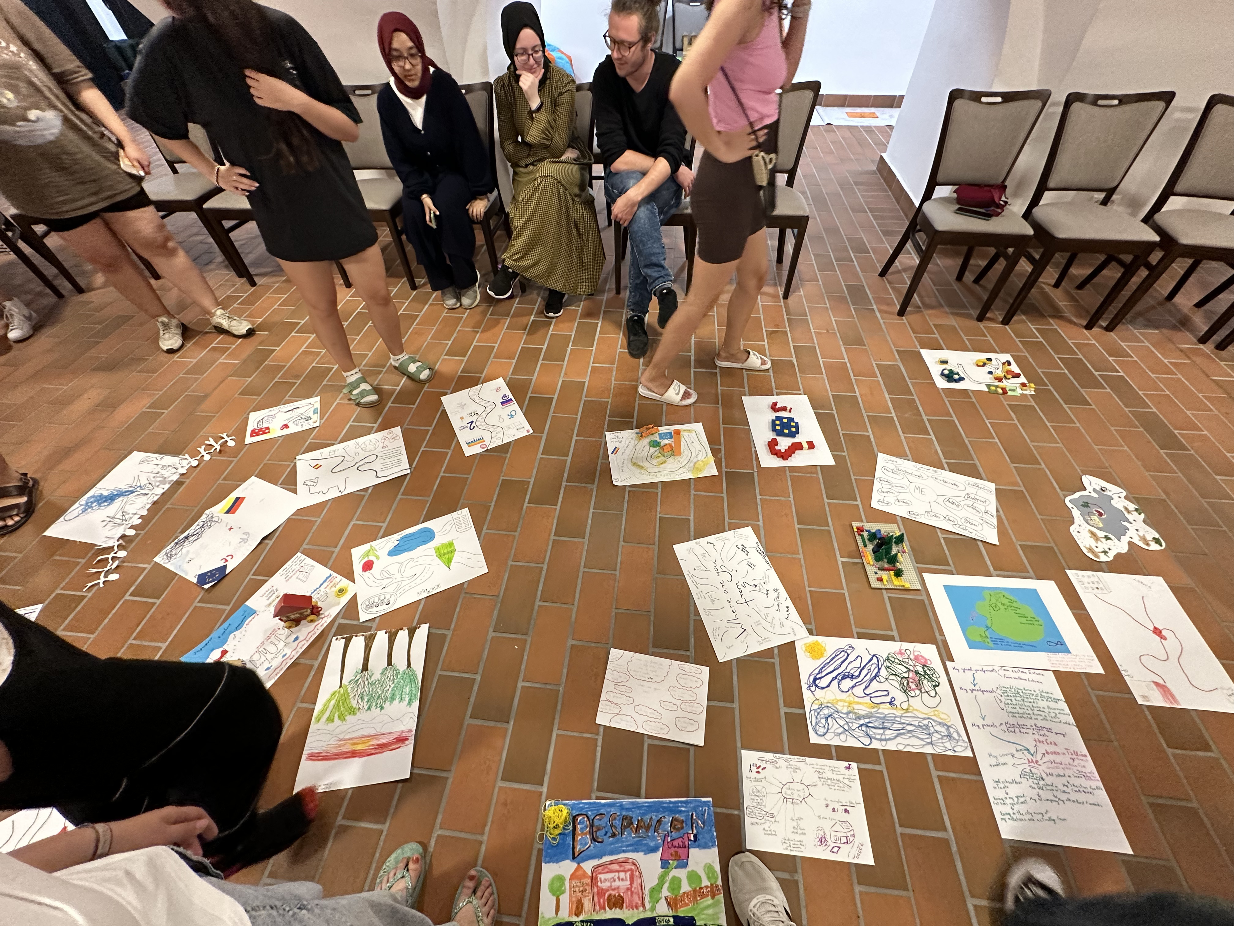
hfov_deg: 102.1
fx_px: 499
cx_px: 617
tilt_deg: -48.4
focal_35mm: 14
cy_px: 463
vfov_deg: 85.7
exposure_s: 1/60
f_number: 2.2
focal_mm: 2.22
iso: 320
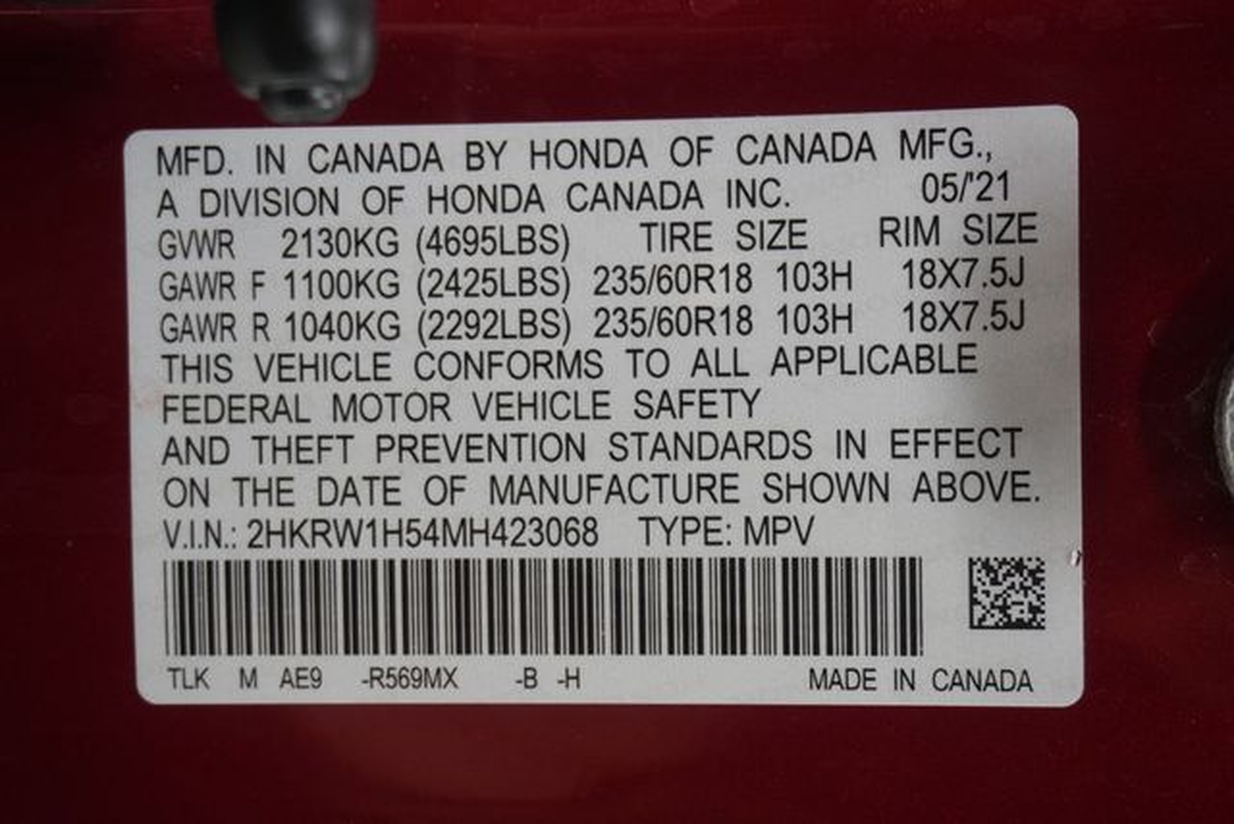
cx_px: 617
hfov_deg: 38.9
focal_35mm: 51
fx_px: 1748
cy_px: 412
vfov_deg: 26.5
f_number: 5
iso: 400
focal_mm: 34
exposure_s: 1/60
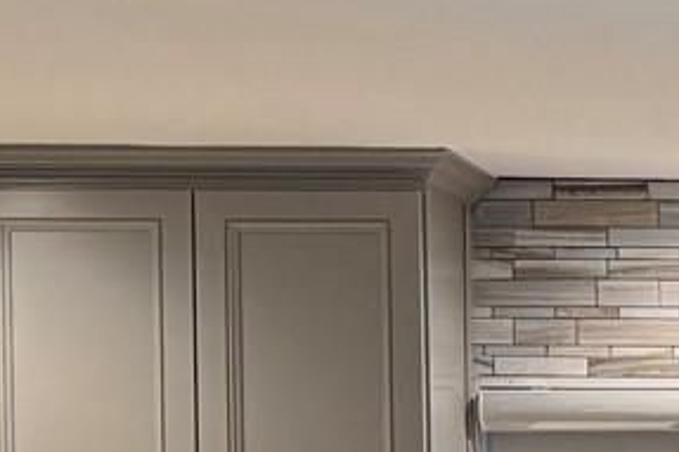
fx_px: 3355
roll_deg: +0.6
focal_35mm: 178
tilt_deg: +1.2
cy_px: 592
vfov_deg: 7.6
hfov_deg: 10.0
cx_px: 1682
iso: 200
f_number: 1.78
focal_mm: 6.76
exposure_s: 1/120
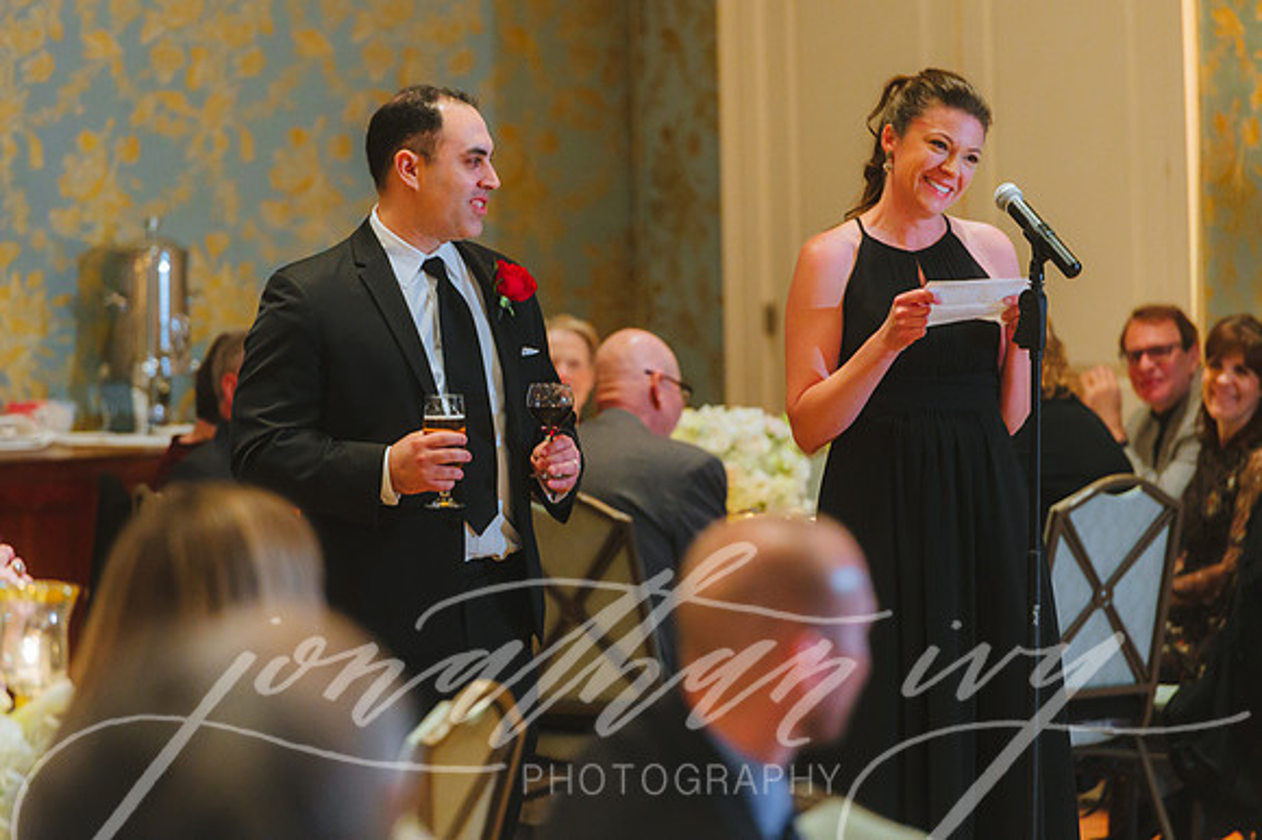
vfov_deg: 6.6
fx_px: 7281
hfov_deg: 9.9
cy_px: 420
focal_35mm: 208
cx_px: 606
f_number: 2.8
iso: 2500
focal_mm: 200
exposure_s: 1/60
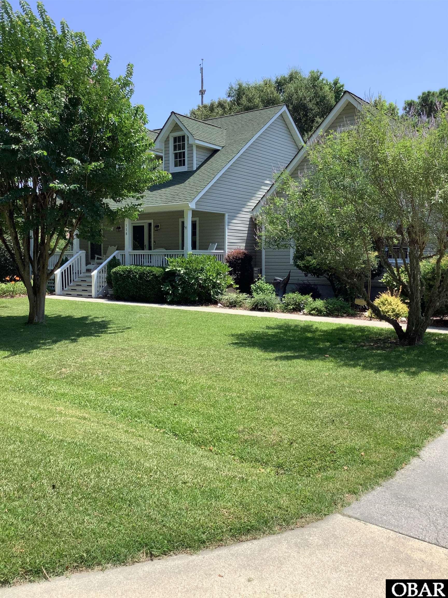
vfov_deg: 58.4
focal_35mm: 31
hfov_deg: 45.4
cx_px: 224
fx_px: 535
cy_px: 299
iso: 25
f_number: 2.4
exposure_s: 1/783
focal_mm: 3.3
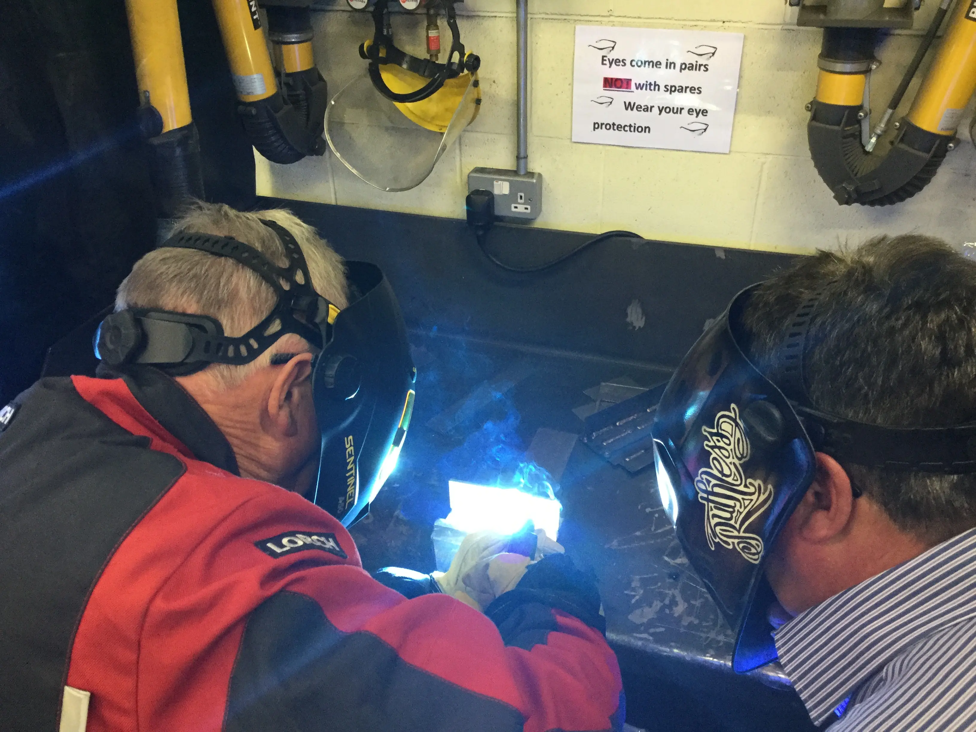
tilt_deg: -32.2
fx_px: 874
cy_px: 366
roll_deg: +0.8
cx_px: 488
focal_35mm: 31
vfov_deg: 45.4
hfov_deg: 58.4
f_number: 2.4
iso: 125
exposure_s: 1/30
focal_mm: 3.3
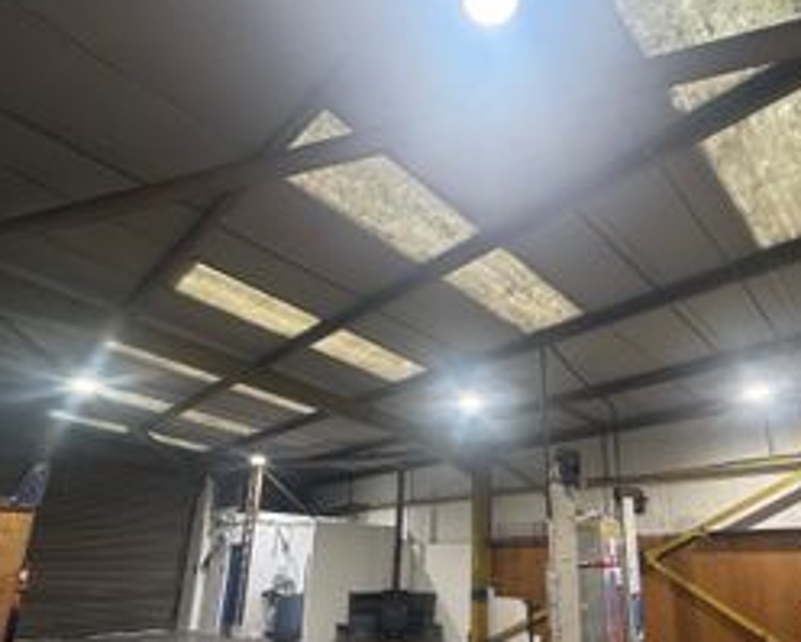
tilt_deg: +16.4
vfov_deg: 62.1
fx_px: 522
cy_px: 413
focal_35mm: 22
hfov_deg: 74.1
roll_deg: -0.7
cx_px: 484
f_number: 2.2
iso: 160
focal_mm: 2.22
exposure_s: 1/100
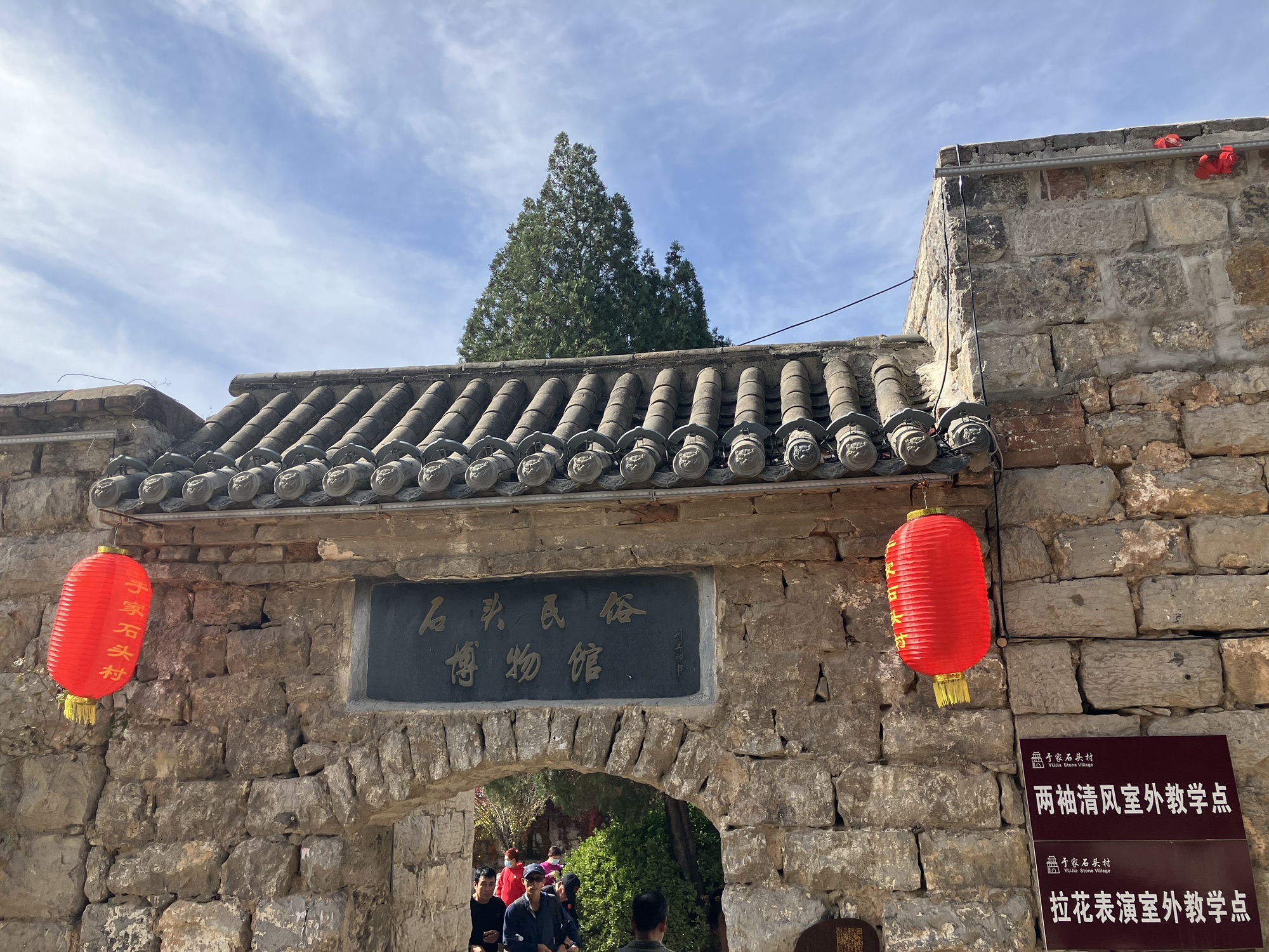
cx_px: 634
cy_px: 476
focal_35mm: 28
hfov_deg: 63.4
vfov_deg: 49.7
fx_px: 1026
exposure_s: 1/1621
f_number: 1.8
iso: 32
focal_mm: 3.99
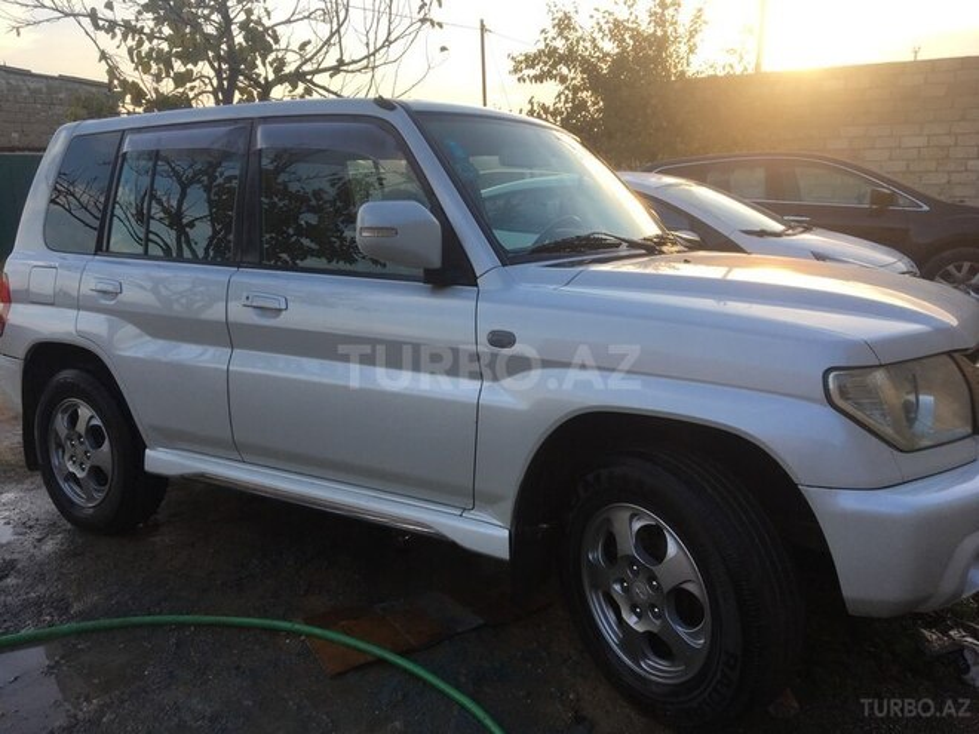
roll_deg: +1.6
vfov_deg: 48.2
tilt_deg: -11.9
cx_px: 490
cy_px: 367
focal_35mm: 29
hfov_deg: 61.7
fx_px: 820
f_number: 2.2
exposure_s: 1/287
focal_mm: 4.15
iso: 25
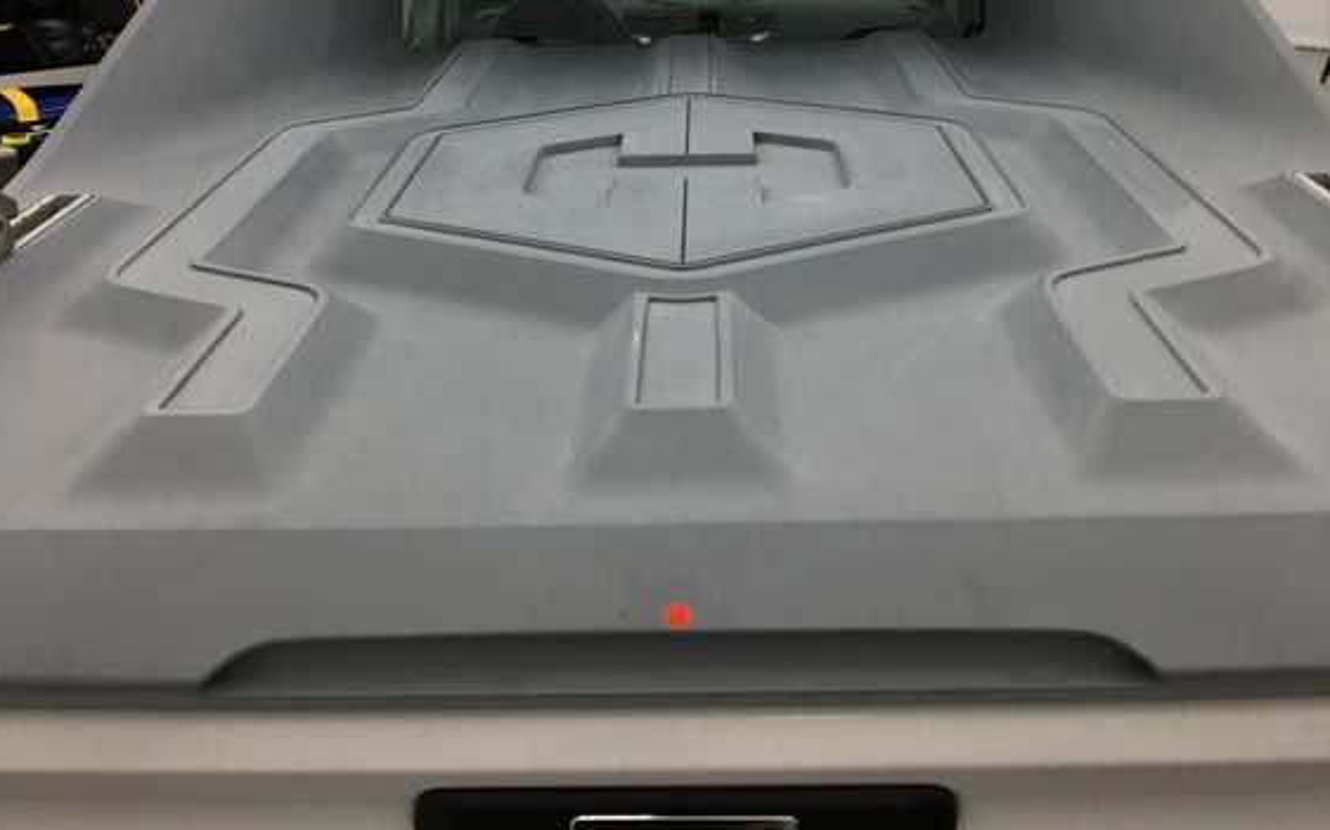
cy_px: 170
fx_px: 1522
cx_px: 670
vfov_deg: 29.8
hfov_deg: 47.2
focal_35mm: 42
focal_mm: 4.15
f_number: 2.2
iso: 32
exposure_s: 1/60
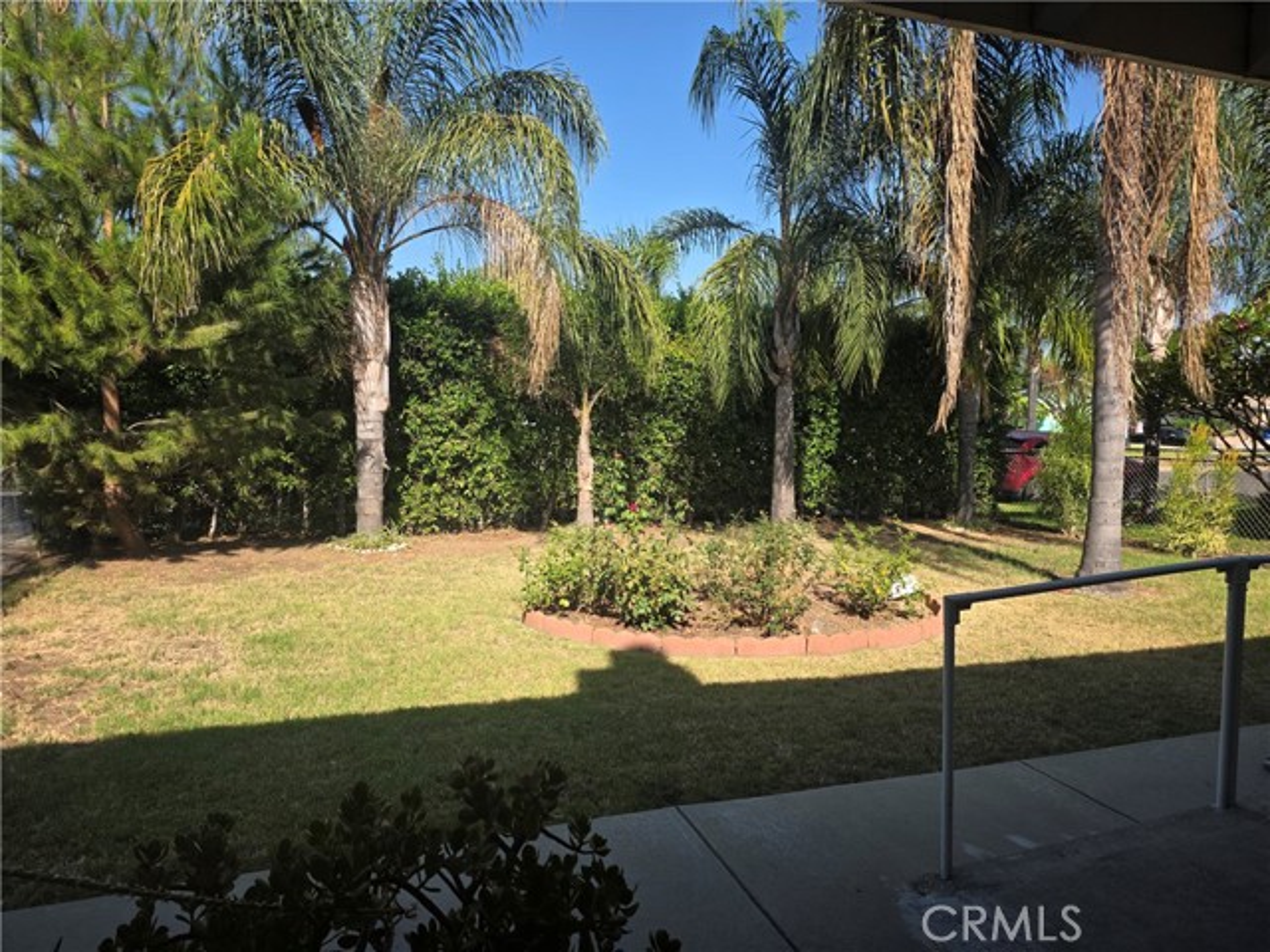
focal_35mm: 23
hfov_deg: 73.9
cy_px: 476
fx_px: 844
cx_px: 635
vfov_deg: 58.9
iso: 80
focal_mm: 6.3
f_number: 1.7
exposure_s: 1/3273
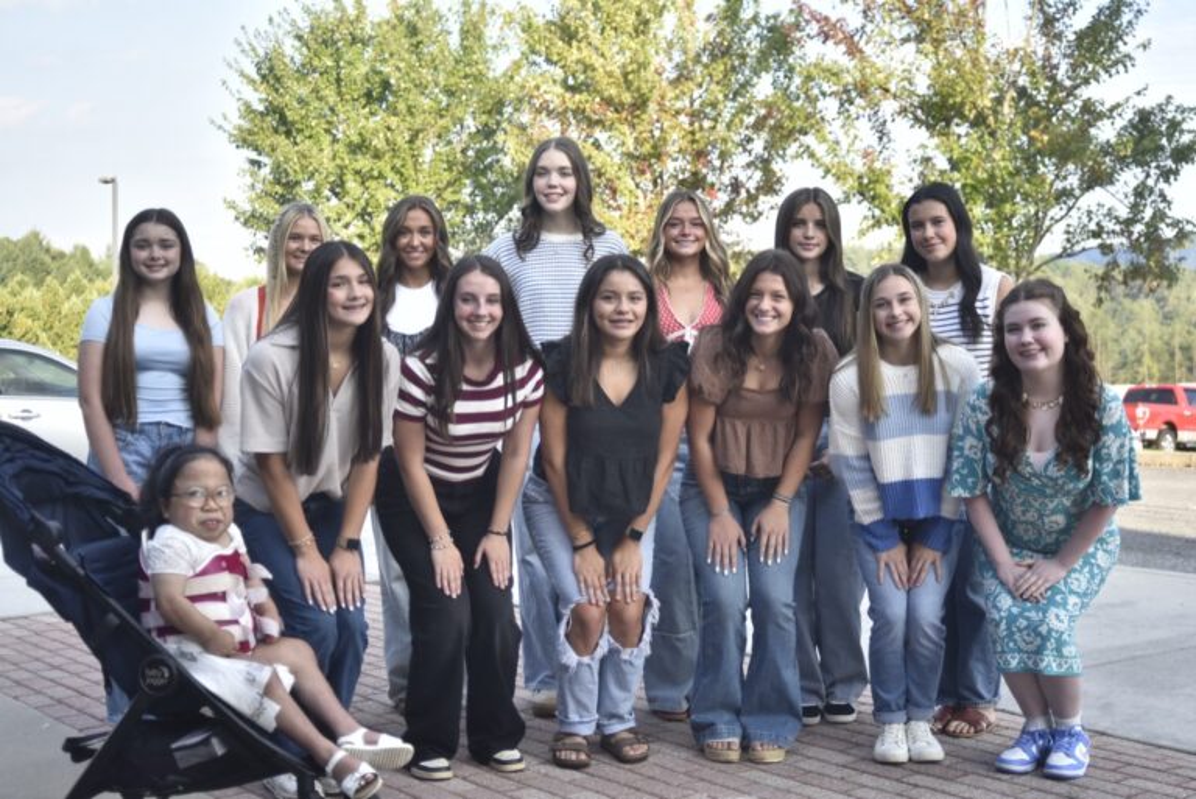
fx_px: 1662
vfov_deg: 27.0
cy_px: 400
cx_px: 598
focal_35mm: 50
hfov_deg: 39.6
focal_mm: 50
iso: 100
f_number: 4.5
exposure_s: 1/125
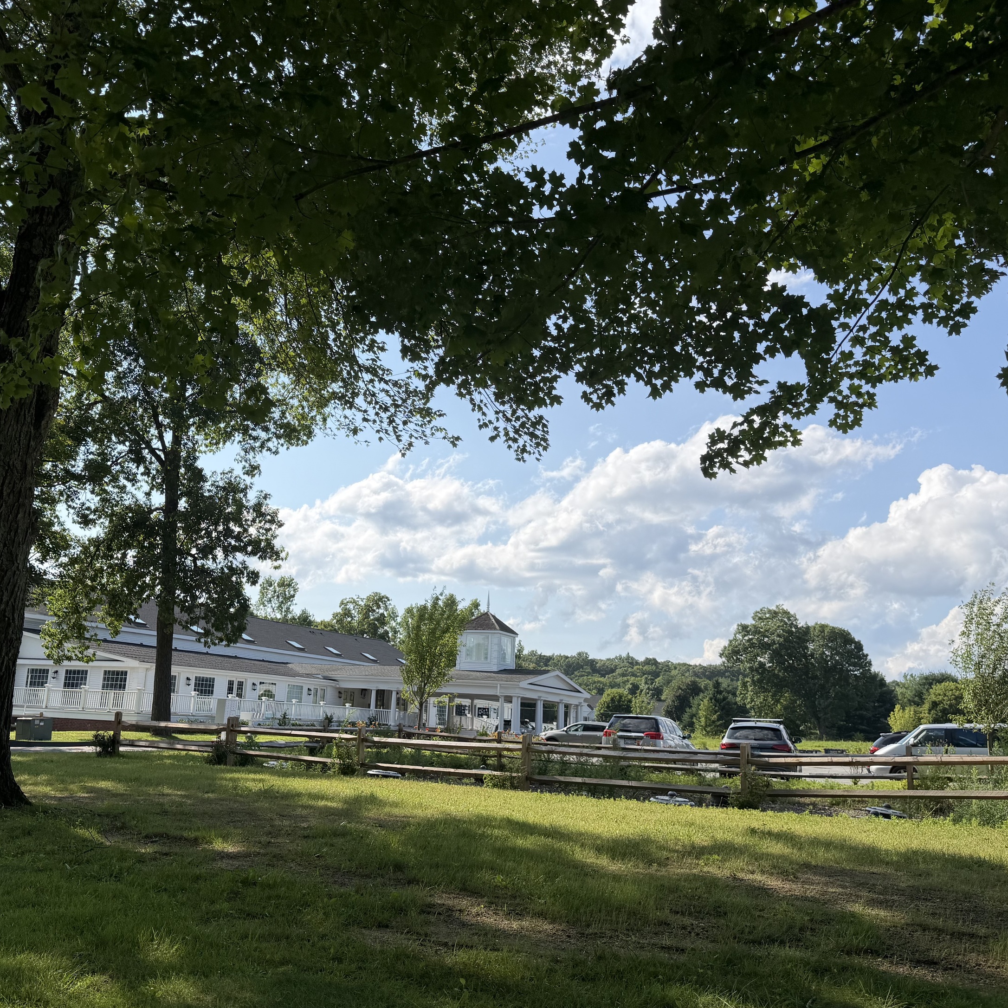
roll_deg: -1.8
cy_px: 518
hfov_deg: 53.5
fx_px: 988
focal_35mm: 30
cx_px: 390
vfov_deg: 54.0
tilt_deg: +11.7
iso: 80
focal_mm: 6.76
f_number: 1.78
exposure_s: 1/6173
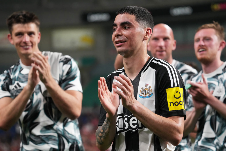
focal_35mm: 220
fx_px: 1381
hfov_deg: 9.4
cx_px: 113
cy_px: 76
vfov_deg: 6.2
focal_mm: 220
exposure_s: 1/800
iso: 6400
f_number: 6.3
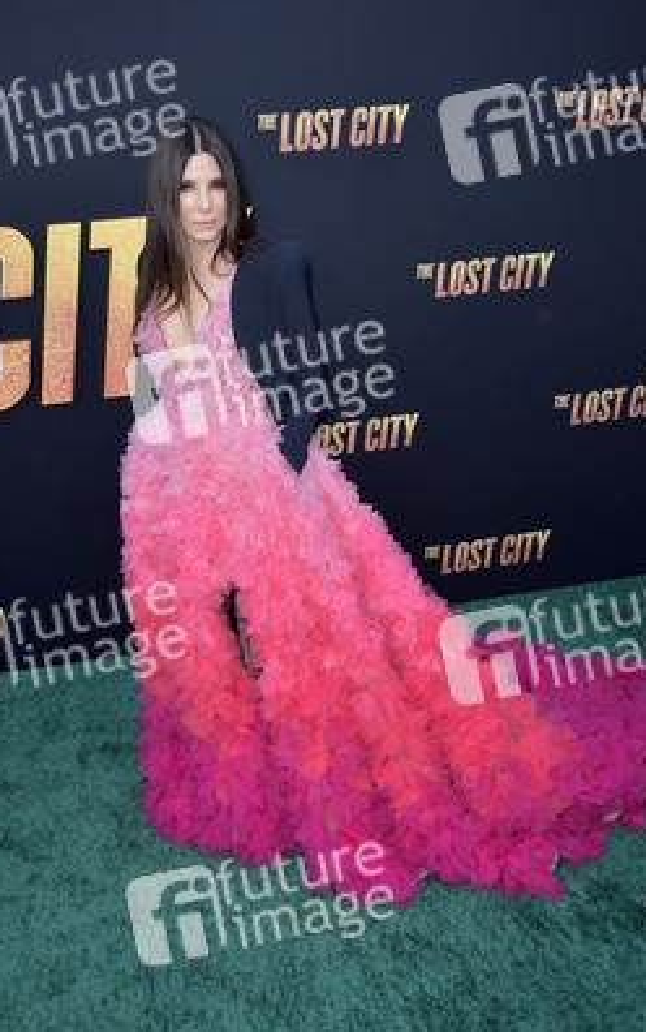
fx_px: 1013
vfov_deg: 54.0
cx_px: 337
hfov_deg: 35.4
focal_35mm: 36
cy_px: 513
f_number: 7.1
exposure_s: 1/250
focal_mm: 35
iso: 400
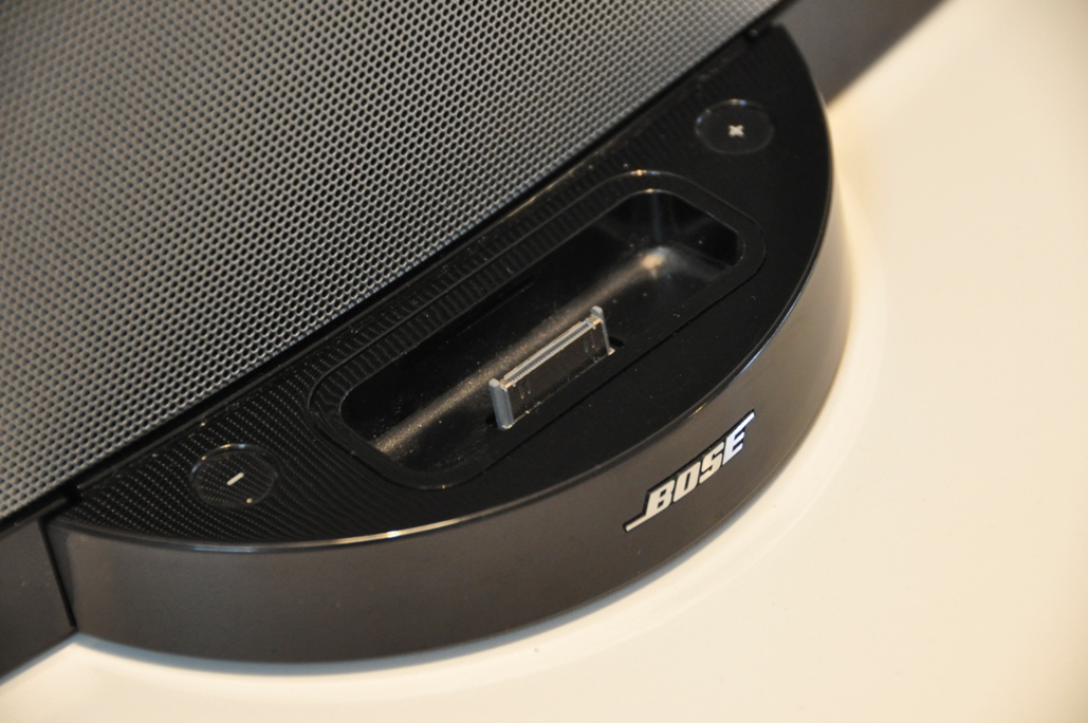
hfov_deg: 13.1
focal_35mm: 158
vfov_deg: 8.7
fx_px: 4755
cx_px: 544
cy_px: 362
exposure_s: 1/30
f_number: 5.3
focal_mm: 105
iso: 1600
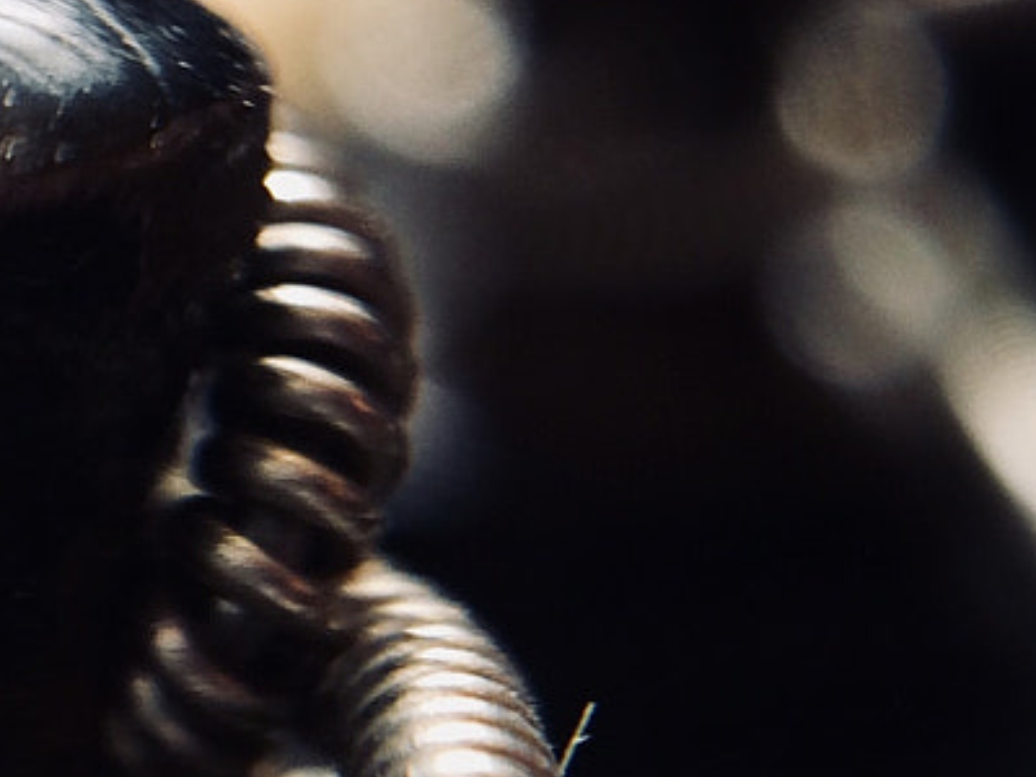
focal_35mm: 116
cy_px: 479
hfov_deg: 16.8
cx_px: 906
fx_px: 3472
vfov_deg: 12.8
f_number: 2.2
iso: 40
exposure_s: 1/50
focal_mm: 4.15
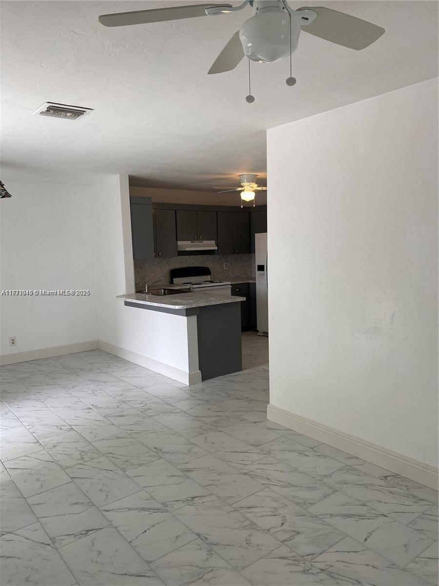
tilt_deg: -5.7
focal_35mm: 26
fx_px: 440
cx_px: 220
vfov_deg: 67.3
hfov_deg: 53.1
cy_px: 293
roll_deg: +1.4
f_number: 1.8
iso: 64
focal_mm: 4.25
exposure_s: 1/121
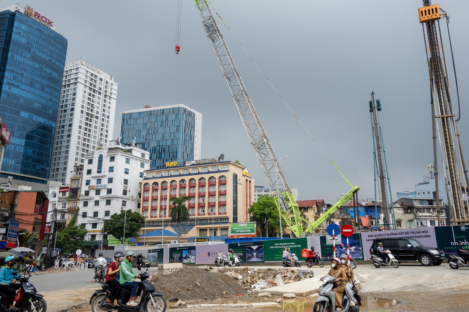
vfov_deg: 43.4
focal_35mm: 30
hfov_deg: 61.9
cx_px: 252
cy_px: 128
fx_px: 391
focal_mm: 24
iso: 100
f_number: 3.2
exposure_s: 1/1000
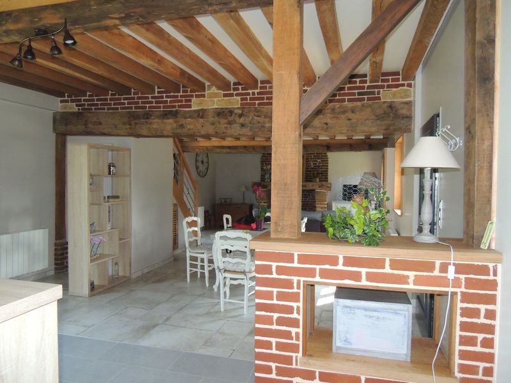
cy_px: 192
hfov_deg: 71.6
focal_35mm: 24
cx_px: 256
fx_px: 354
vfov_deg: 56.8
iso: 800
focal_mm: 4.3
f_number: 3
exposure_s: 1/200
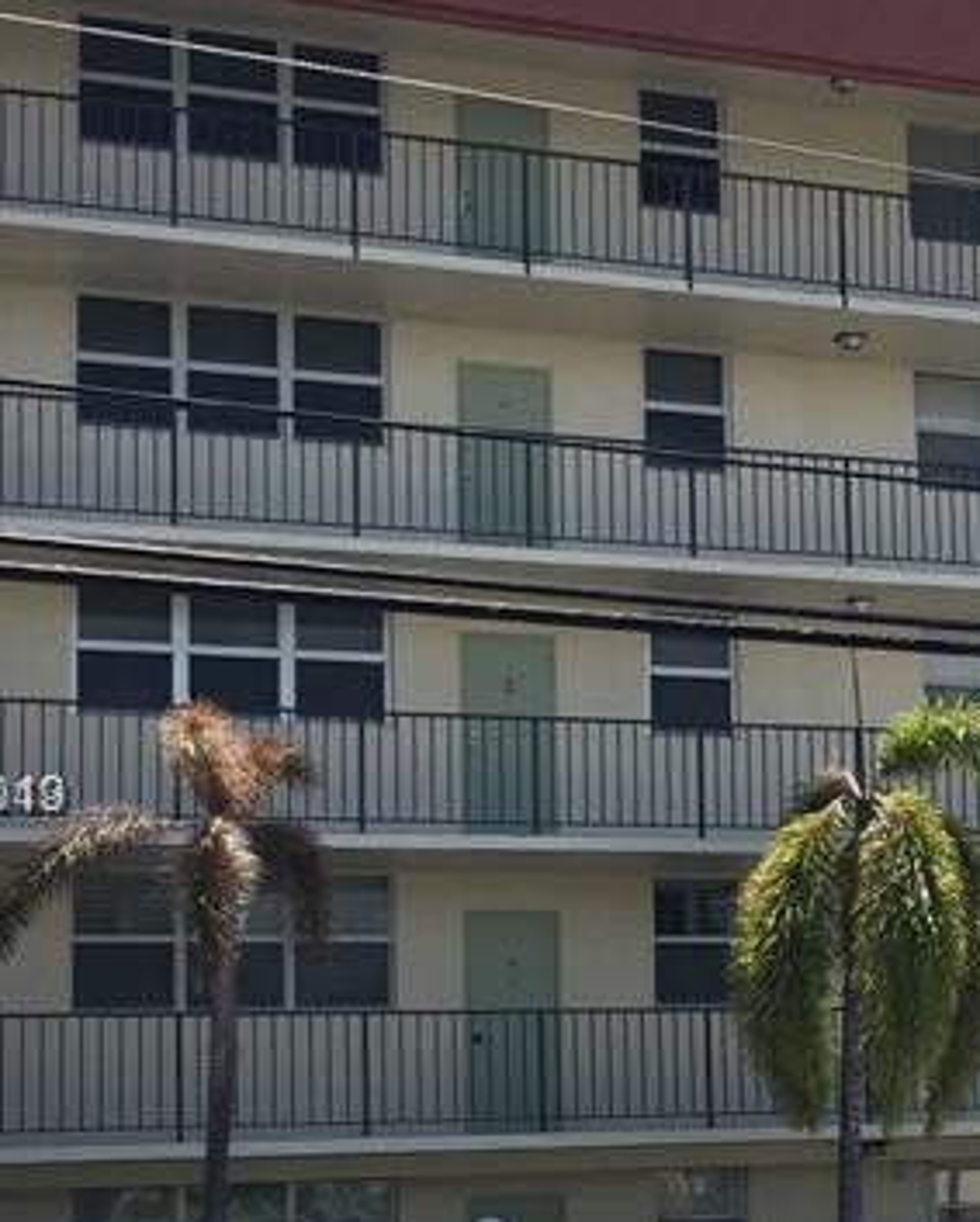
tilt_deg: +9.2
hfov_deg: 17.9
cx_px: 1136
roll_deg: +1.7
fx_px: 2969
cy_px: 800
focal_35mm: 82
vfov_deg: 23.2
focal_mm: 4.15
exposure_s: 1/1647
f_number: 2.2
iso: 32
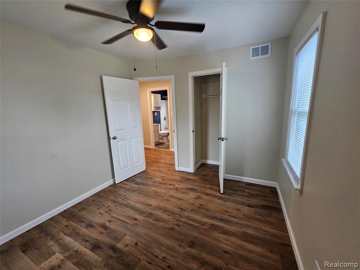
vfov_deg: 89.9
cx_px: 180
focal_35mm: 13
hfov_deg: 106.2
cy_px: 135
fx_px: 135
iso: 125
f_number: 2.2
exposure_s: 1/60
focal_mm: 2.2
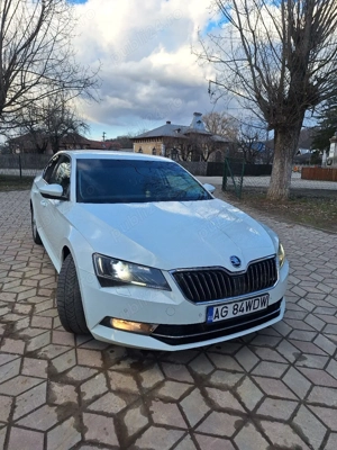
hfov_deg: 58.9
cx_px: 168
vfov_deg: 73.9
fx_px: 299
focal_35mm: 23
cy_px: 225
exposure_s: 1/909
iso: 40
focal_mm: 5.54
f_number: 1.8
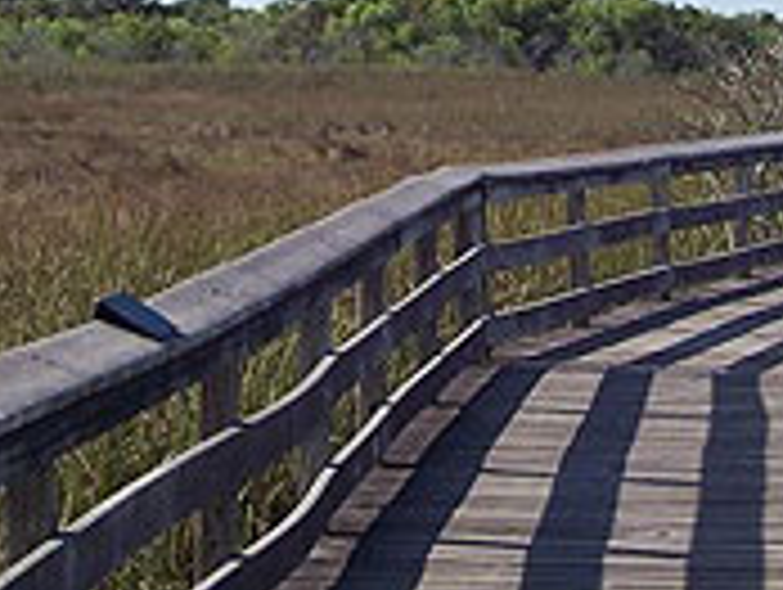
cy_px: -18
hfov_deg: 16.5
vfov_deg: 12.3
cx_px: 464
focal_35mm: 119
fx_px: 2695
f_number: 5.6
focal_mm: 7
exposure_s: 1/500
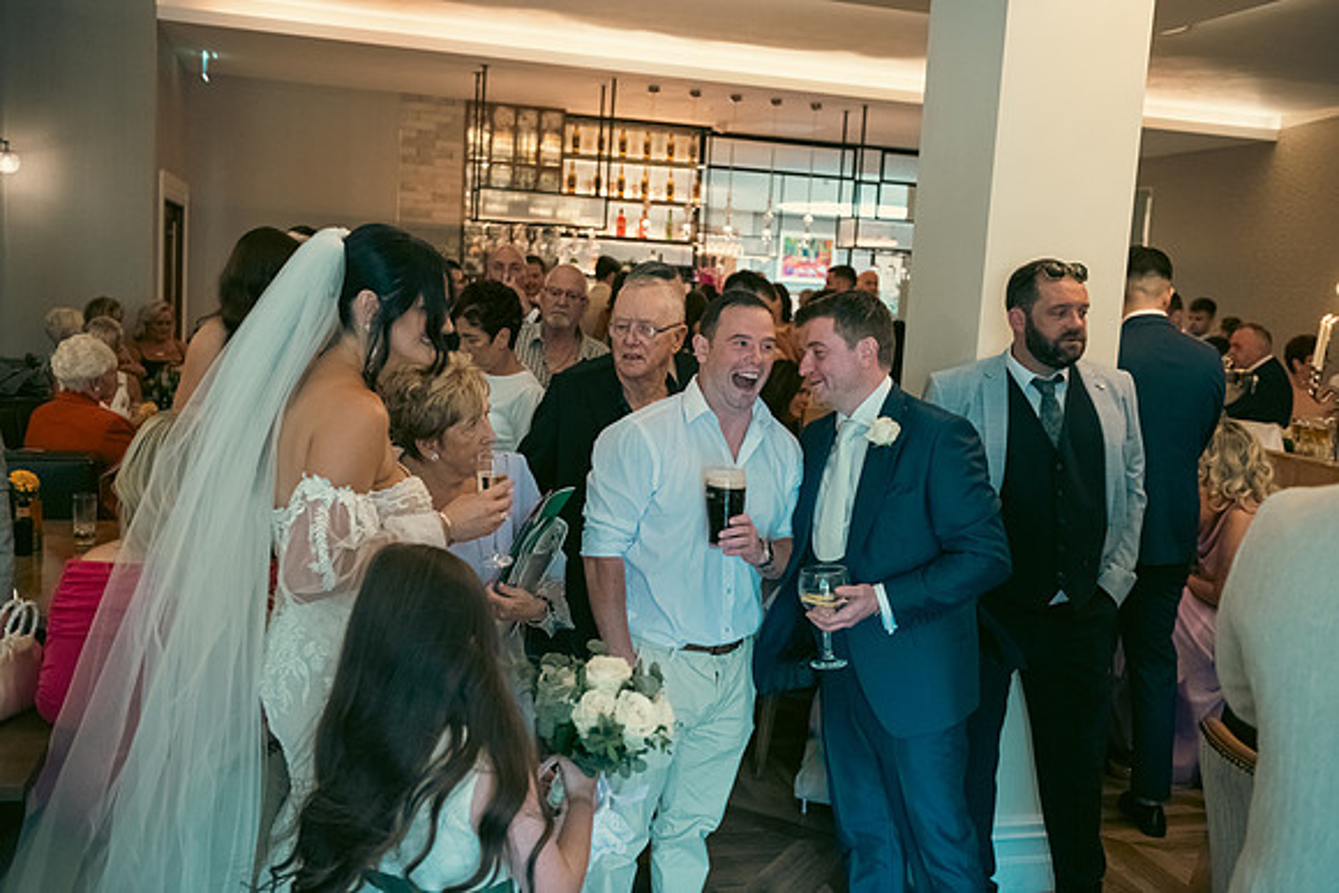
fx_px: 1302
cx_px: 670
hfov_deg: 54.4
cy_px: 446
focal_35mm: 35
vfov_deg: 37.9
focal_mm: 35
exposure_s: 1/160
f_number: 3.5
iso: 2000
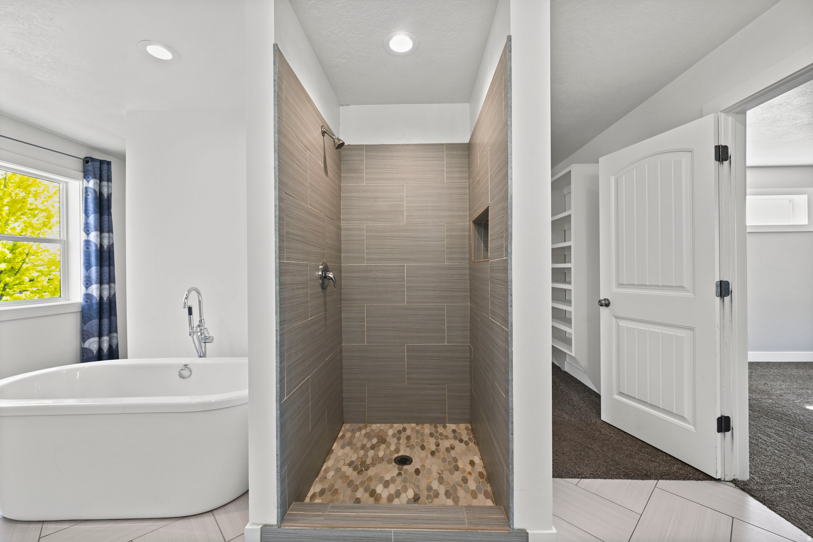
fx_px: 316
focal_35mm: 14
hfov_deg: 104.2
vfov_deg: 81.2
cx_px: 406
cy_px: 271
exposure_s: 1/15
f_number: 7.1
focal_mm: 14
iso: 160
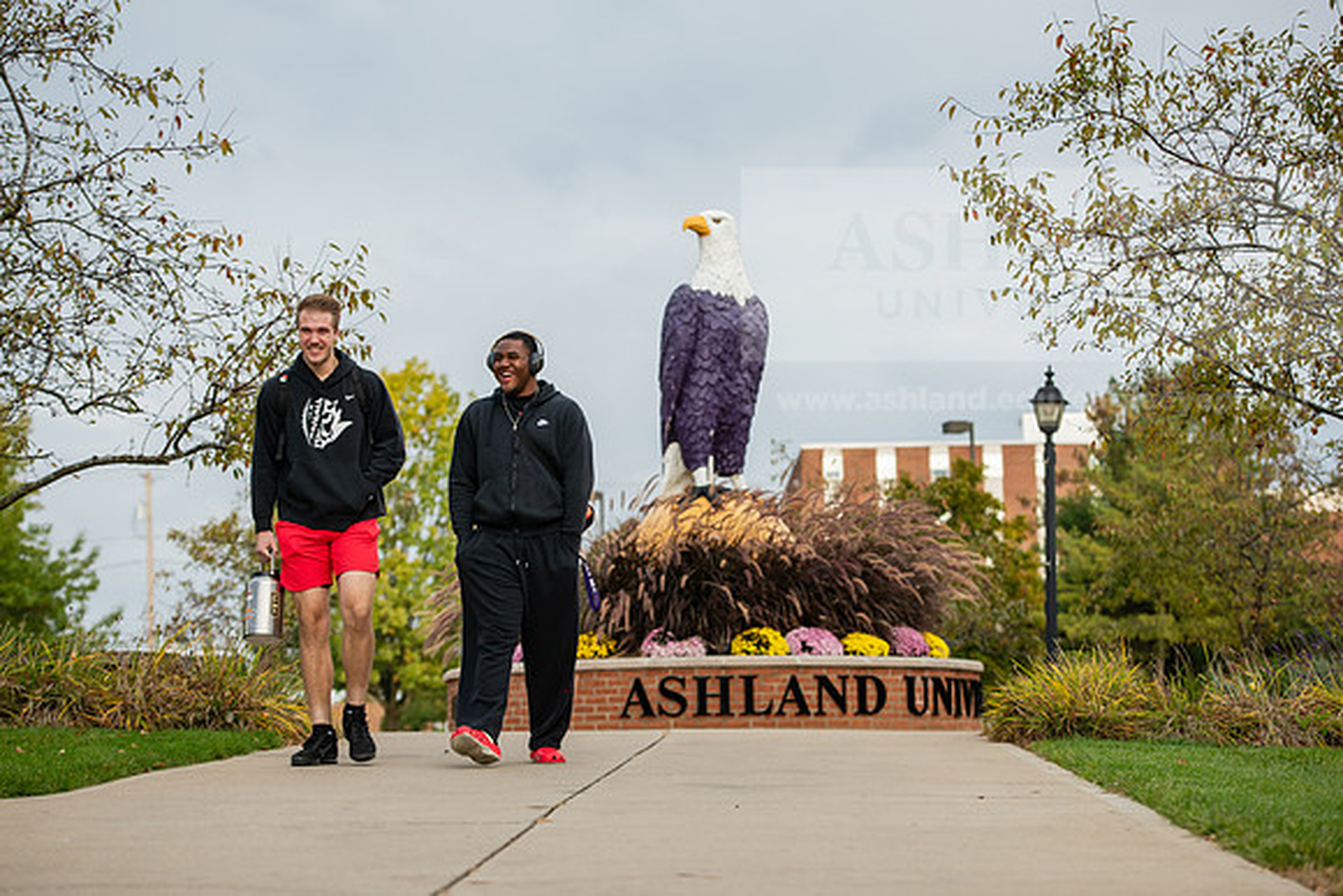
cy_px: 448
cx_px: 672
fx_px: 3172
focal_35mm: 85
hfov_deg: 23.9
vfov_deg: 16.1
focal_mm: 85
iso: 200
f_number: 3.5
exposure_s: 1/400
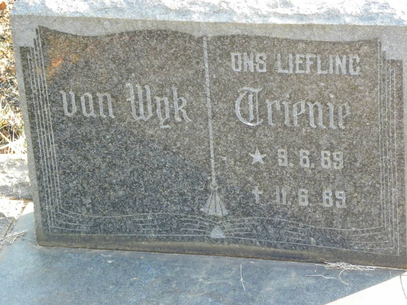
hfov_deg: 12.9
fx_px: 1799
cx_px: 204
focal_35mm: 153
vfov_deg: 9.7
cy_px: 152
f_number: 4.5
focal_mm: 27.2
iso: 250
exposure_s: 1/60
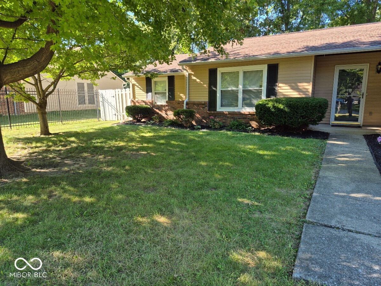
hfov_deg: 73.9
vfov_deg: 58.9
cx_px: 190
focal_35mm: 23
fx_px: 253
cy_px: 143
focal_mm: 5.4
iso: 25
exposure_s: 1/256
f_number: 1.8
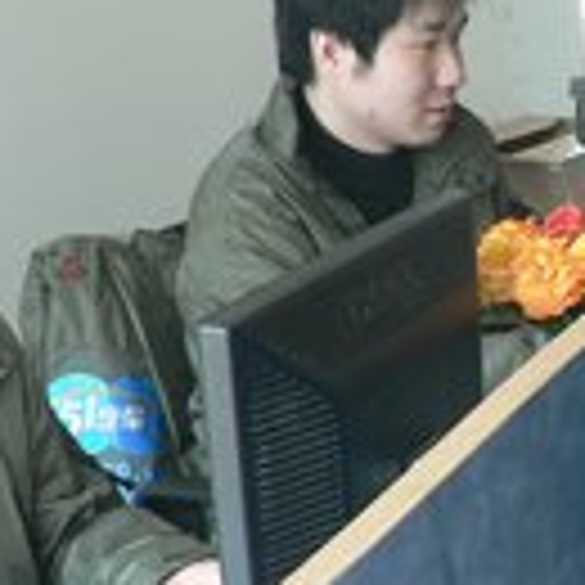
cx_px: 873
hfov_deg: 16.2
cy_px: 477
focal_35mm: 98
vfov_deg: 17.6
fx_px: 1874
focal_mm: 6
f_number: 2.8
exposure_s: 1/30
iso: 100
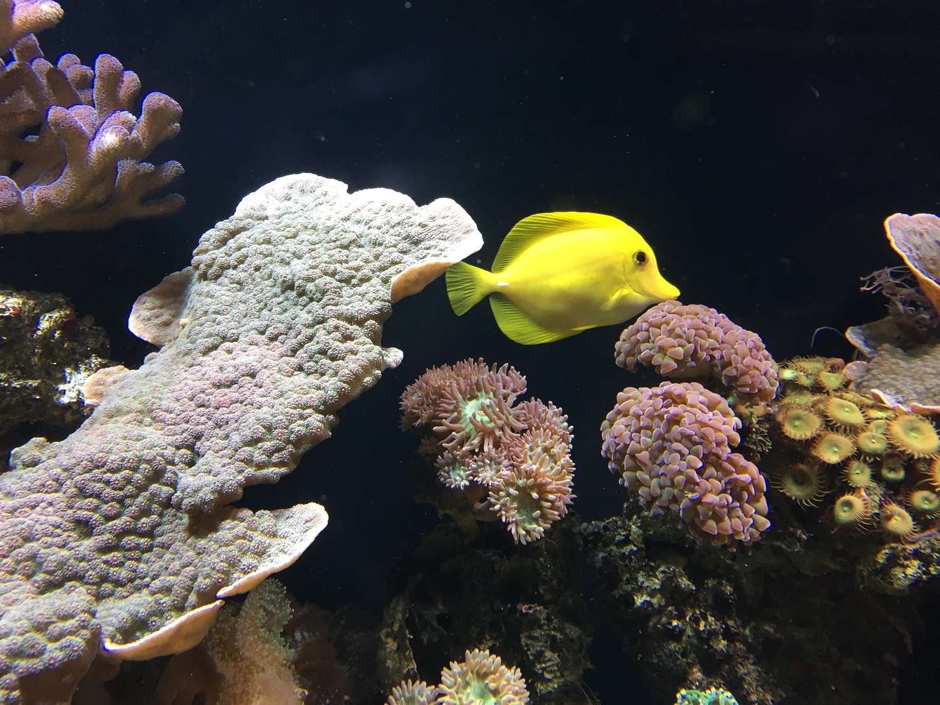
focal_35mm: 29
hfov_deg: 61.7
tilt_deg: -9.1
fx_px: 787
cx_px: 470
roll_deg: -2.9
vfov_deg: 48.2
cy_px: 352
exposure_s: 1/33
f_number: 2.2
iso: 50
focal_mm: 4.15
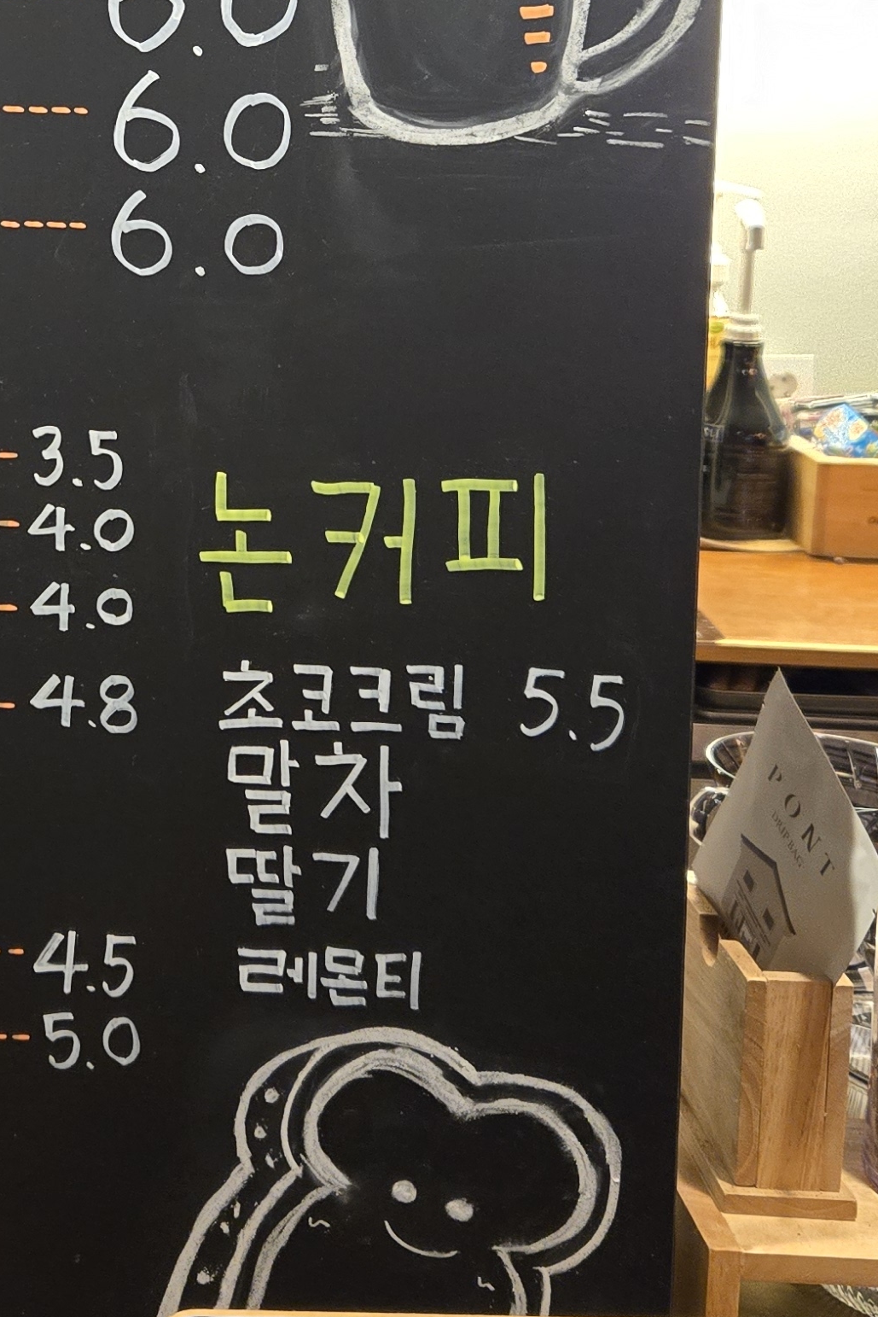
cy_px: 251
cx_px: 76
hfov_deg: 21.4
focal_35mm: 62
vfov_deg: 31.5
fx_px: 2267
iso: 800
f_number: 1.8
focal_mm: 5.4
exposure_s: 1/60
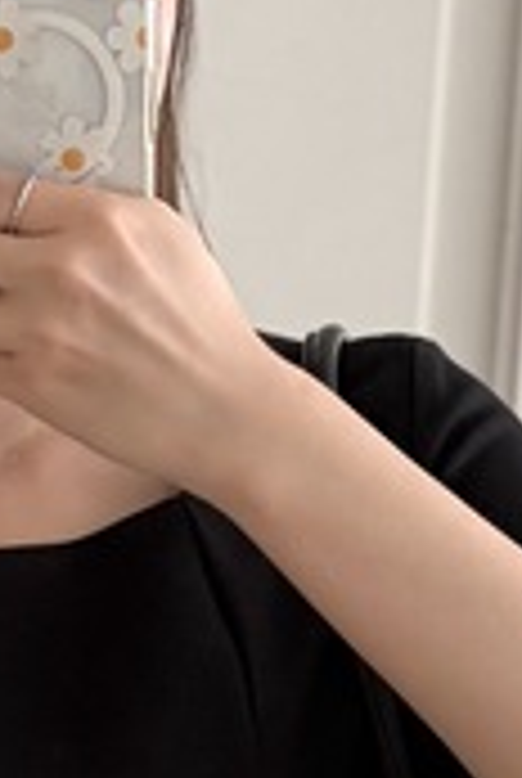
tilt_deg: -19.5
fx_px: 3379
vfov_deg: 12.8
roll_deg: -2.4
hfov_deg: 8.6
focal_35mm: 156
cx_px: -238
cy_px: 944
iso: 160
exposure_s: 1/60
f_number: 1.6
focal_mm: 5.96
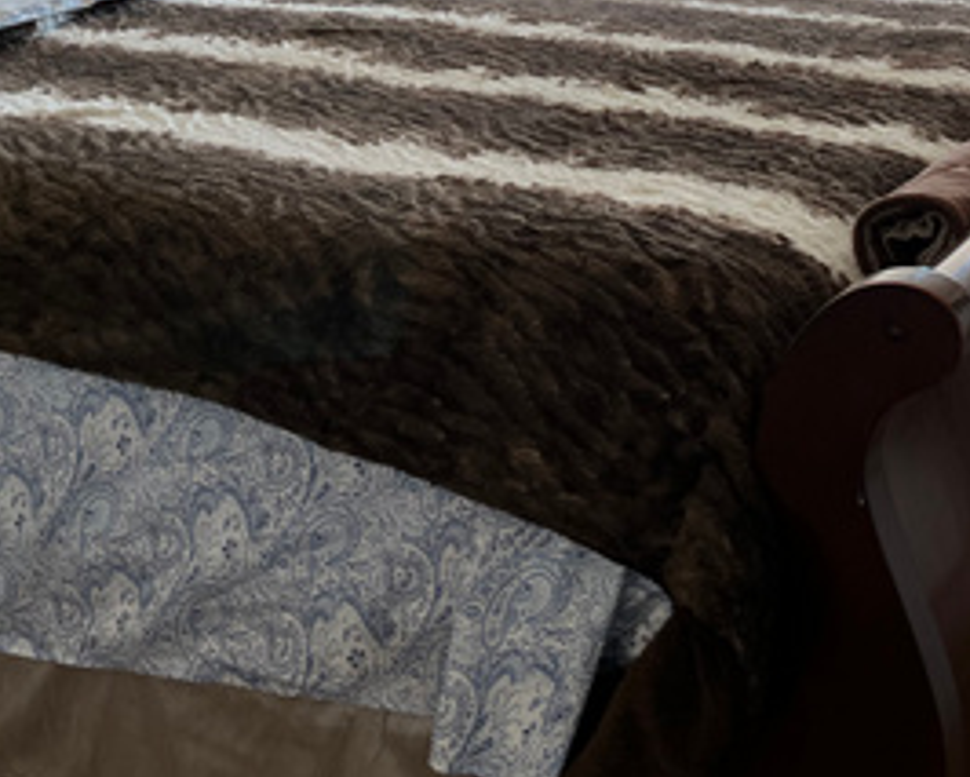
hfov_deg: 30.6
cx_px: 689
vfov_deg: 23.6
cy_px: -55
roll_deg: +0.4
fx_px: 1752
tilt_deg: -8.8
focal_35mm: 61
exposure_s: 1/121
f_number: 1.6
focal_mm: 5.1
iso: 64
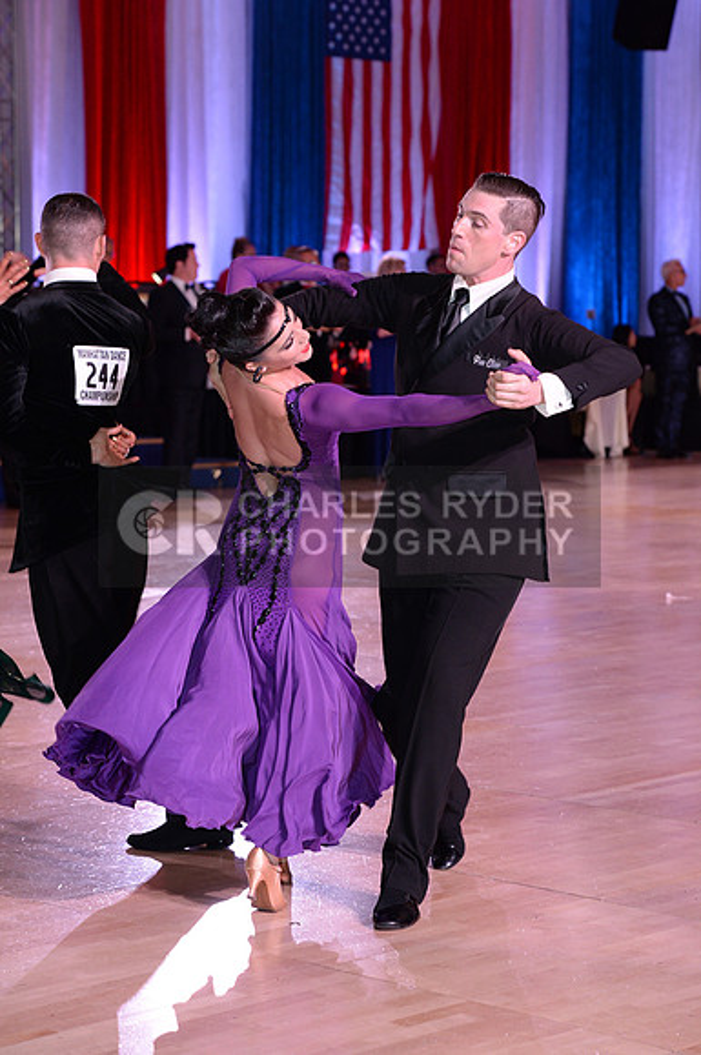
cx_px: 350
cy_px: 528
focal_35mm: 100
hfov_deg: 13.6
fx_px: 2929
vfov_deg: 20.4
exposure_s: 1/250
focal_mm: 100
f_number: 5
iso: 2000
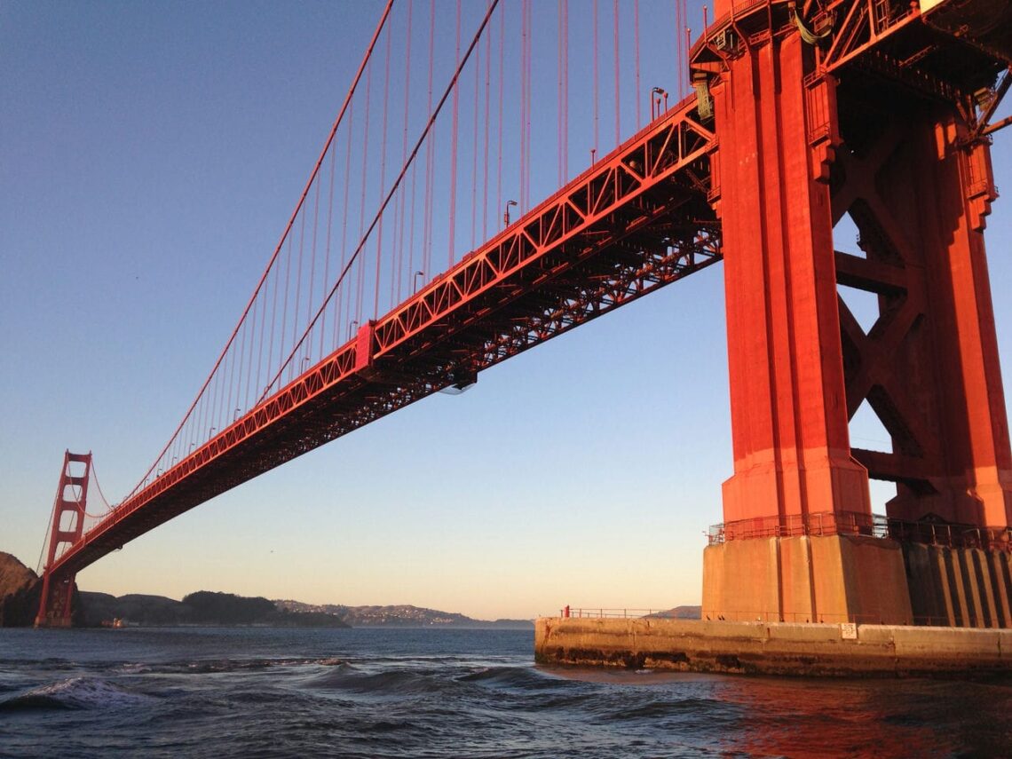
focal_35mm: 33
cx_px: 506
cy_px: 380
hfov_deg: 55.4
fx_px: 965
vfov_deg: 42.9
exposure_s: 1/497
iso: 50
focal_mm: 4.12
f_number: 2.4
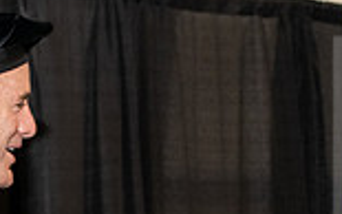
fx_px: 2676
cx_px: 267
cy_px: 303
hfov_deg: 7.3
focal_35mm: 287
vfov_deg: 4.6
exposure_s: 1/200
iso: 2500
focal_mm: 75
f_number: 5.6
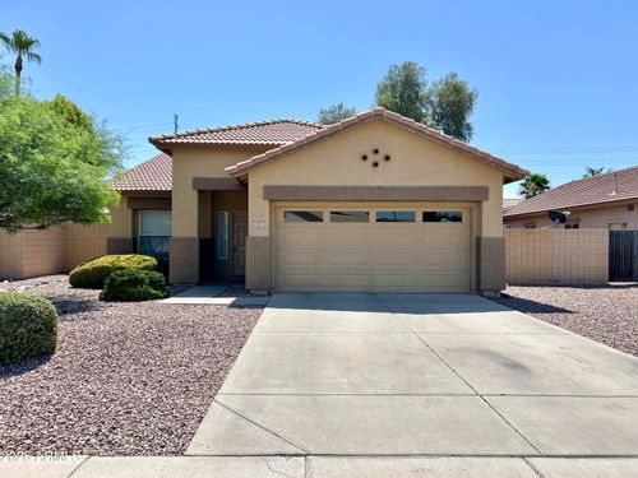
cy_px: 239
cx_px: 319
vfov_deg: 53.1
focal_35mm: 26
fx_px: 479
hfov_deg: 67.3
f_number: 1.5
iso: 50
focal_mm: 5.7
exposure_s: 1/4630
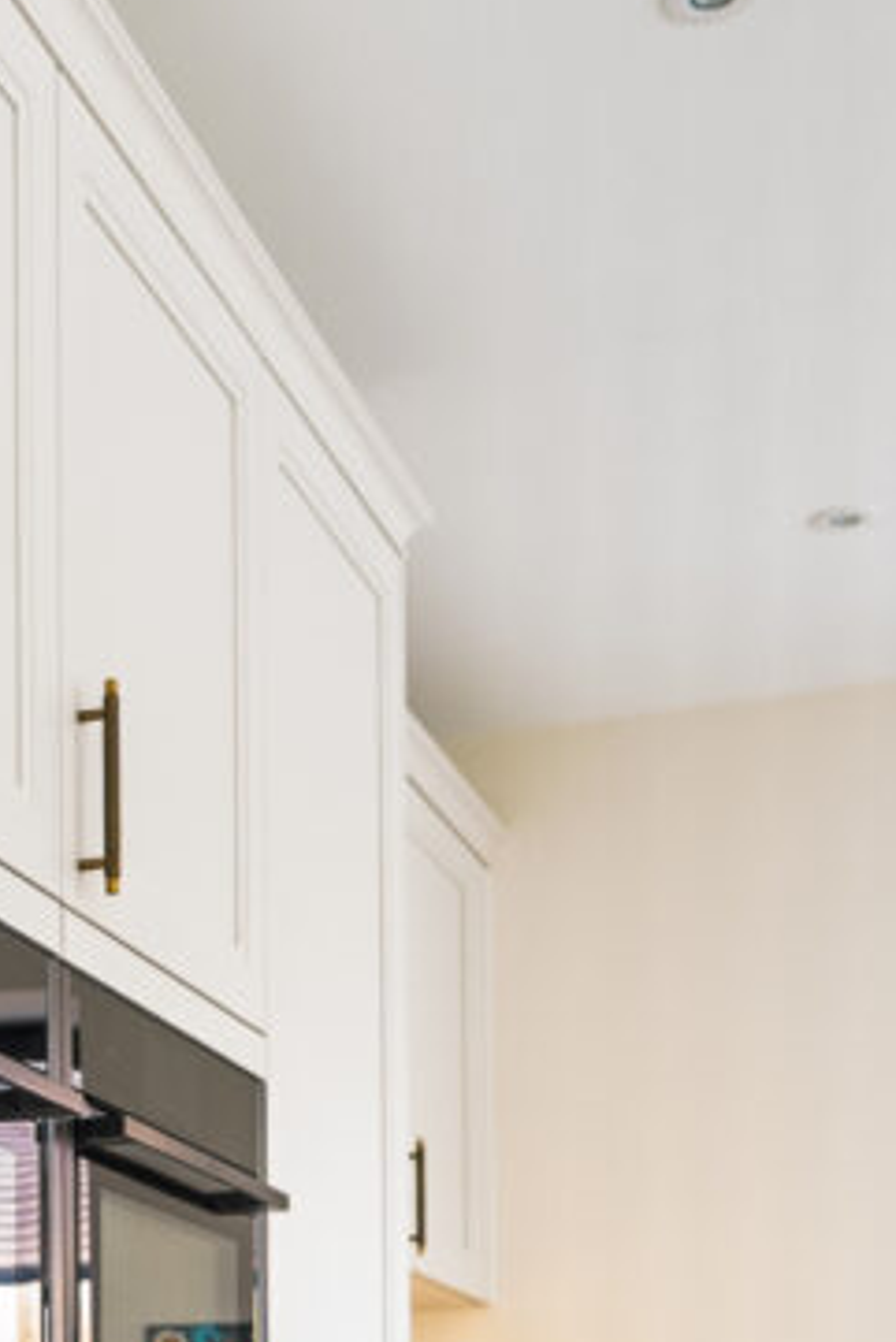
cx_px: -117
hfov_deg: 19.1
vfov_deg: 28.2
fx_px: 2536
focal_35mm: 68
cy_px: 1279
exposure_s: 1/40
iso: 640
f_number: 2.8
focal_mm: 16
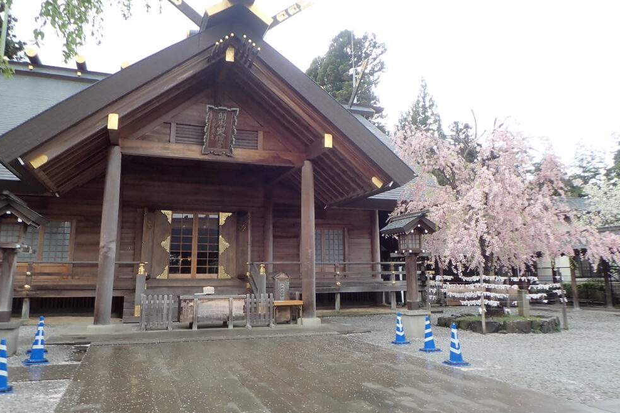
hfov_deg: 67.4
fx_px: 465
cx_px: 302
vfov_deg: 47.8
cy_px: 181
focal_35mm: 27
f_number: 2.8
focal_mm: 4.5
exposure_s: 1/250
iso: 100
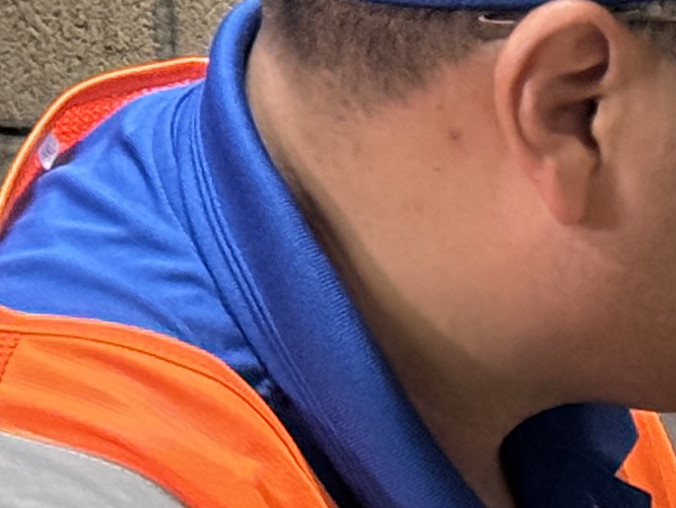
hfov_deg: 7.0
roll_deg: +0.9
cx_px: 871
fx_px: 5509
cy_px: 957
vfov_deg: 5.2
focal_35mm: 282
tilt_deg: -12.4
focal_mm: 6.86
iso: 500
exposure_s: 1/30
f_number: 1.78
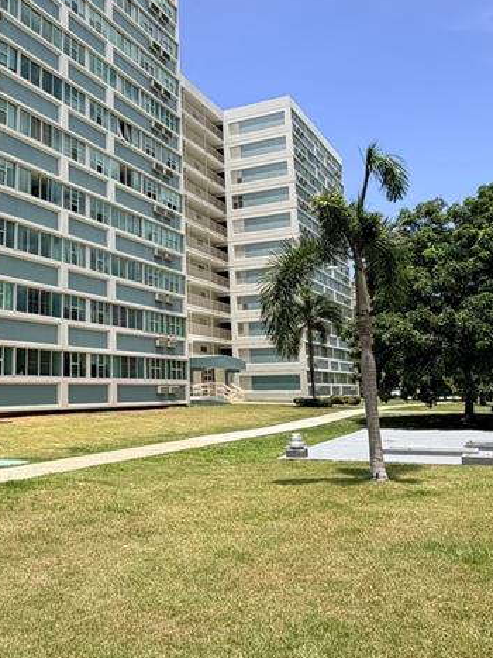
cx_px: 101
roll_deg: +1.1
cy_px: 272
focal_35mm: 36
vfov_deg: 51.1
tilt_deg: +10.4
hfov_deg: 38.2
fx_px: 684
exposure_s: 1/876
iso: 20
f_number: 2.2
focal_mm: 2.22
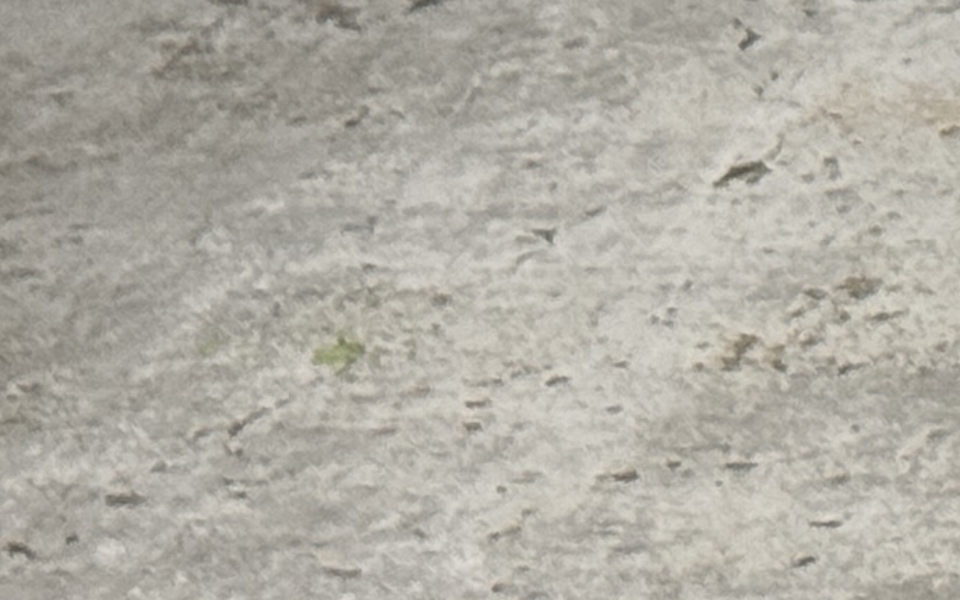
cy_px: -887
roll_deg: +0.0
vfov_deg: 4.3
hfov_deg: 6.6
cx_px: 2588
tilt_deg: -10.0
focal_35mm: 298
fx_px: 7797
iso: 125
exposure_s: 1/60
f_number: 1.78
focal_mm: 6.76
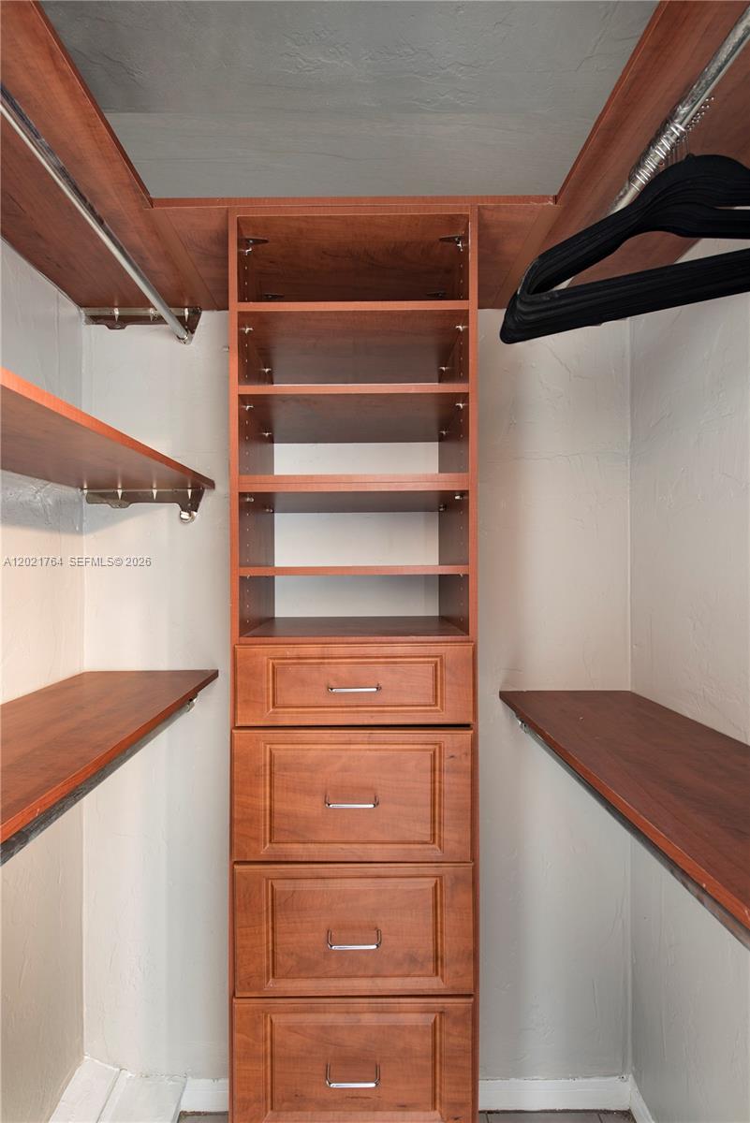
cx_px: 375
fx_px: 437
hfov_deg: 81.3
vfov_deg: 104.2
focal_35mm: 14
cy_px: 562
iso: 100
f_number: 7.1
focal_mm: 14
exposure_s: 8
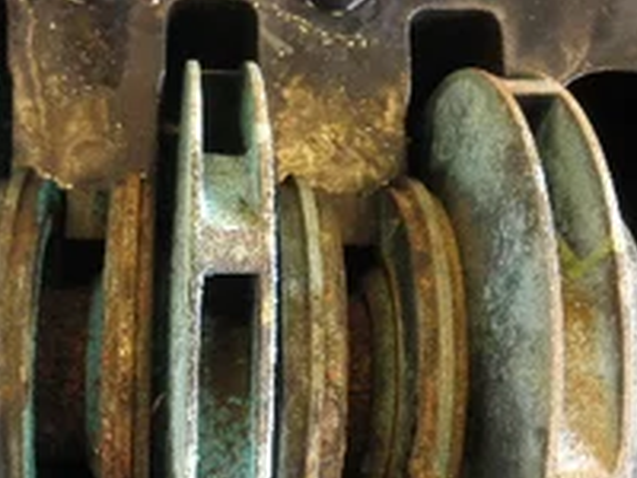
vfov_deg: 25.7
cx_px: 140
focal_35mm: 56
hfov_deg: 33.5
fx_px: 1031
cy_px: 373
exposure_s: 1/20
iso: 200
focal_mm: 5
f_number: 3
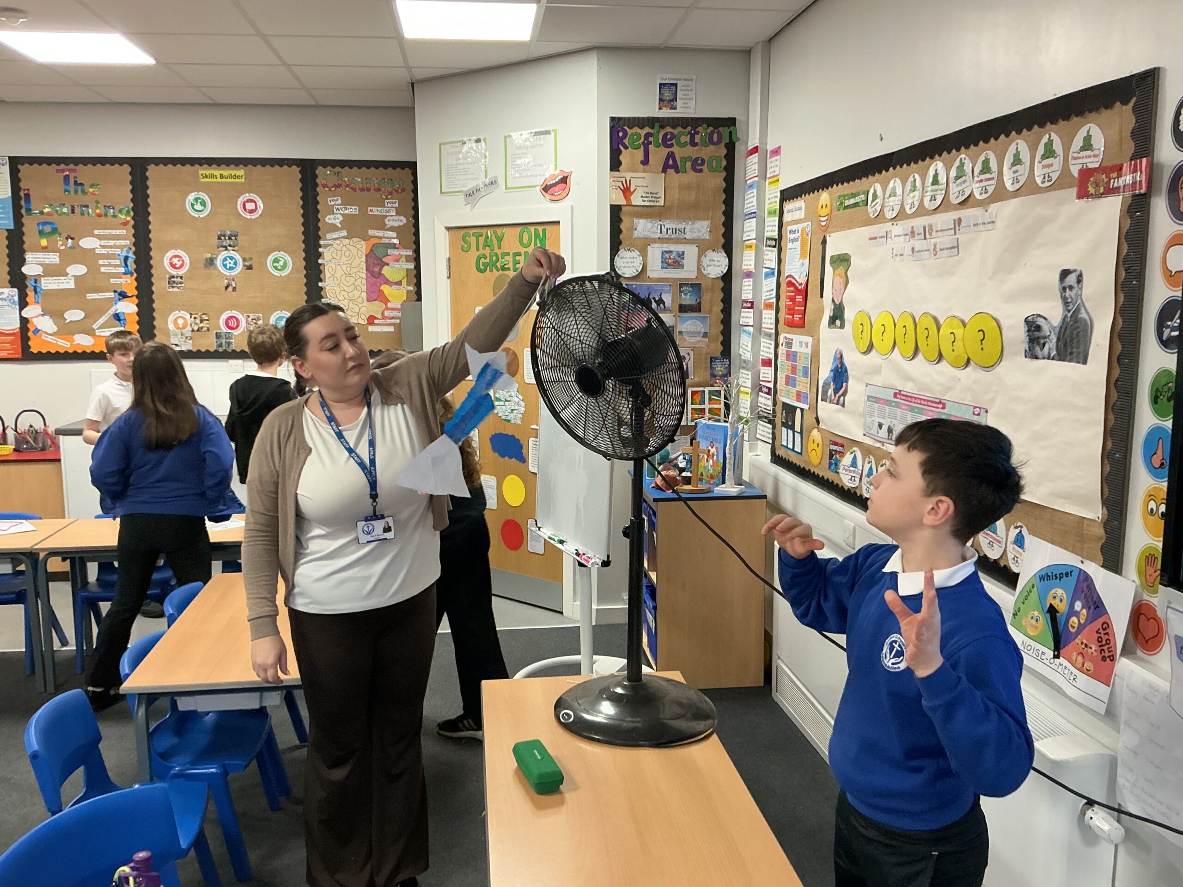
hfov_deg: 61.7
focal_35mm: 29
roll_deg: +0.5
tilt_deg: -9.0
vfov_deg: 48.2
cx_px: 592
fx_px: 991
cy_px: 444
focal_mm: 3
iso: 125
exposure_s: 1/60
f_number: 1.8
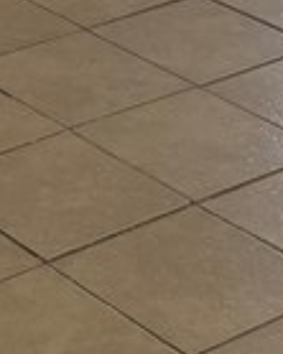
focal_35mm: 173
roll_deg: +1.7
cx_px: -229
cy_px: -433
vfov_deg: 10.0
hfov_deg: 8.6
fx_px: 1813
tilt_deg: -7.9
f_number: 1.78
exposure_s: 1/256
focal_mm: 6.76
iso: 80
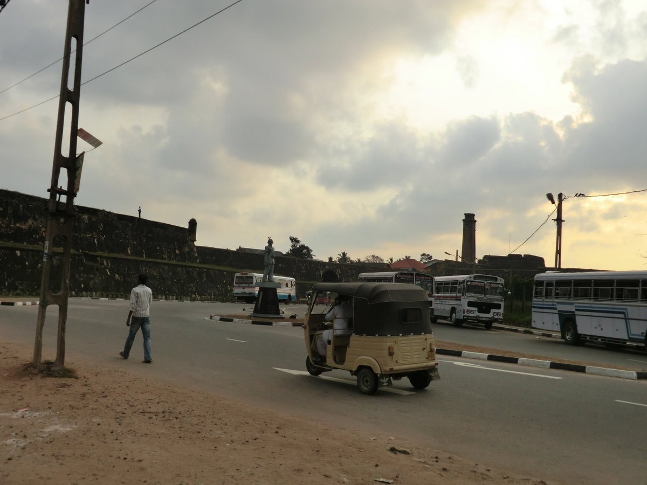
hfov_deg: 54.0
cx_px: 324
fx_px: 635
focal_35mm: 34
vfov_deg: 41.8
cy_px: 242
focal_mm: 6.1
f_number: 3.6
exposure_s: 1/640
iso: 80
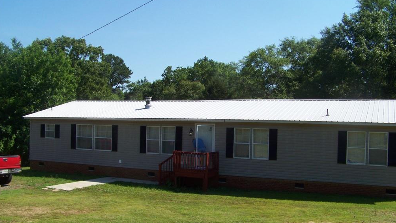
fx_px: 420
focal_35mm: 40
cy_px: 127
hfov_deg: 50.5
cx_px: 200
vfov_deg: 29.7
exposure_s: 1/640
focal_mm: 5.85
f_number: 4
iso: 69
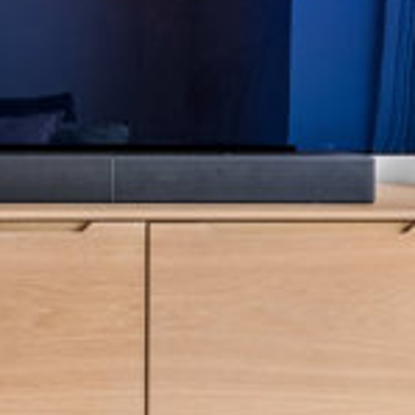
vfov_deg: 12.4
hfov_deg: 10.8
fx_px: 1889
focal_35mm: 139
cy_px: 32
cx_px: -563
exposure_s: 1/6
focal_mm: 30.5
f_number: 11
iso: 160
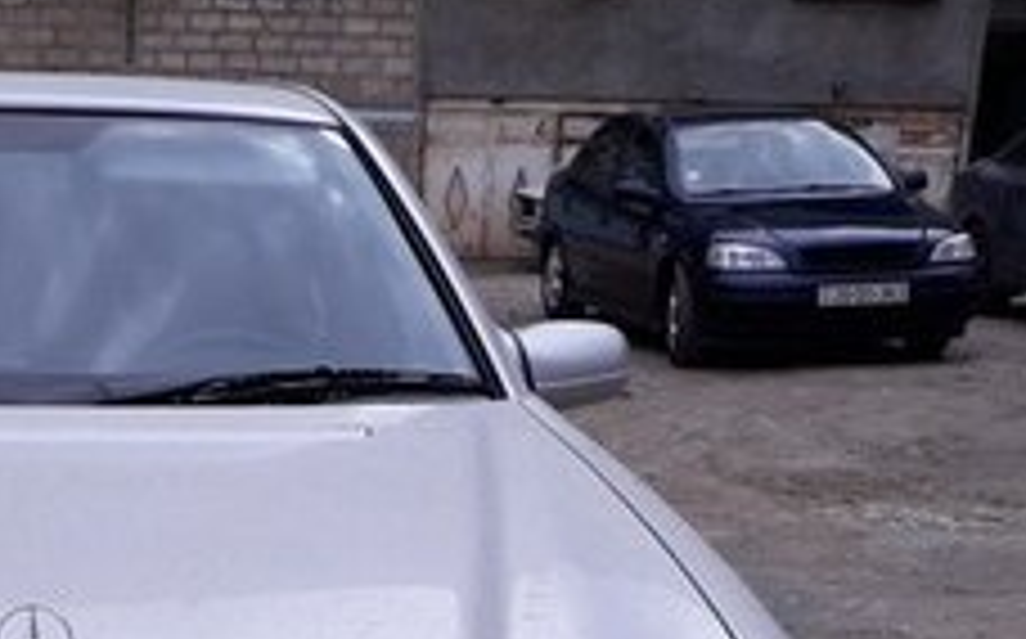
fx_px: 2319
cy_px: 1015
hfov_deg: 24.2
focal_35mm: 83
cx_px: 99
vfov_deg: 14.4
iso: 40
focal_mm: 3.6
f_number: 1.9
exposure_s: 1/1366
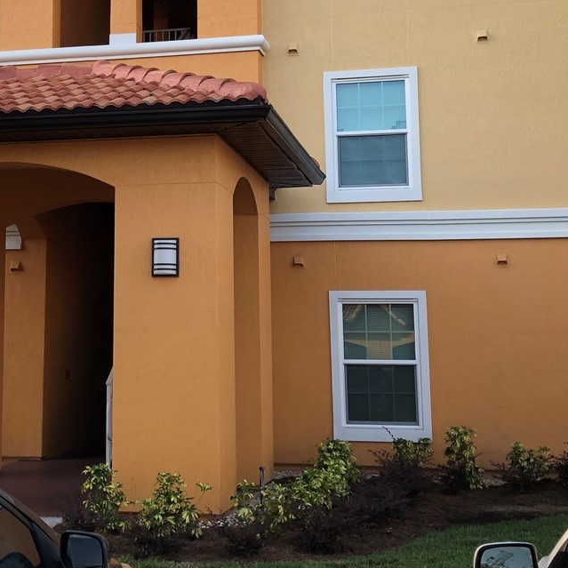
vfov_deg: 27.4
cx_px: 157
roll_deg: +0.6
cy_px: 156
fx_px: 1151
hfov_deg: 27.4
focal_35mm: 62
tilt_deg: +10.7
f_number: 1.8
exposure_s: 1/249
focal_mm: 3.99
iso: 20
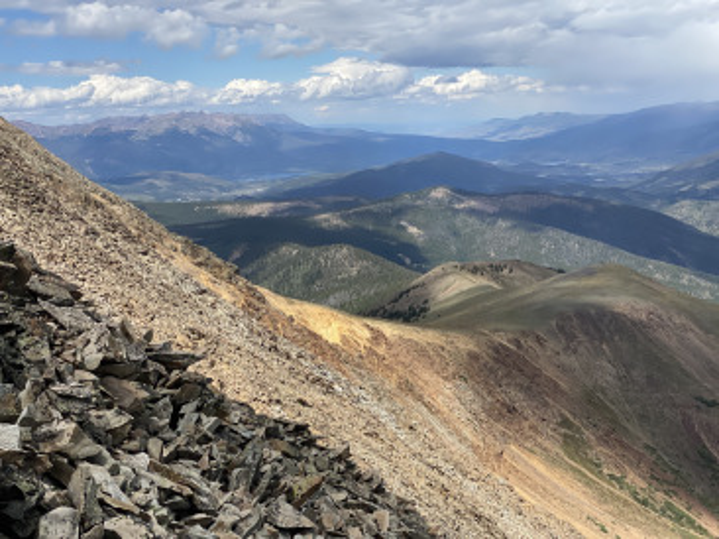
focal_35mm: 52
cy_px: 270
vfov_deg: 28.0
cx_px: 360
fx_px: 1079
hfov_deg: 36.8
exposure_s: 1/2660
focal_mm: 6
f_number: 2
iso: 20
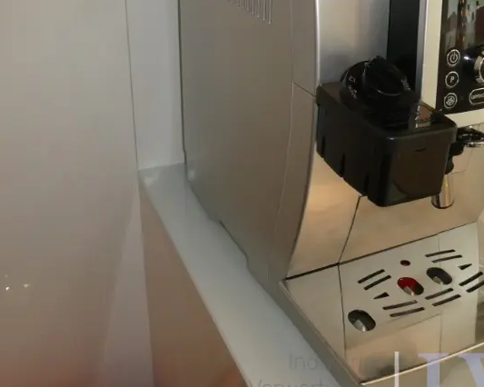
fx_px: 644
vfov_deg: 33.2
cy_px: 144
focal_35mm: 45
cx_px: 317
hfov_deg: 40.7
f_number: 3.3
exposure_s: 1/125
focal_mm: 4.3
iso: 200
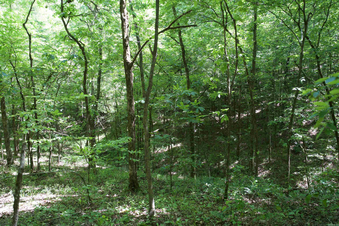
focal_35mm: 31
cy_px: 113
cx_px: 170
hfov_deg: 60.3
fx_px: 292
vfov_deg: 42.3
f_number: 4
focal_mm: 31
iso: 500
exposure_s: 1/160
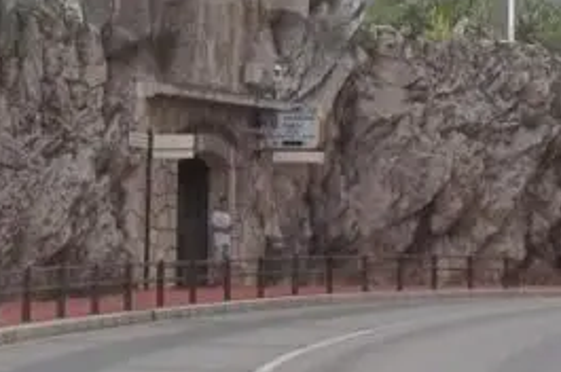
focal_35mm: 157
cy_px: 57
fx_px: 2444
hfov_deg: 13.1
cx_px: 324
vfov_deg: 8.7
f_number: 3.2
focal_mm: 7.1
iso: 64
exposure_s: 1/160
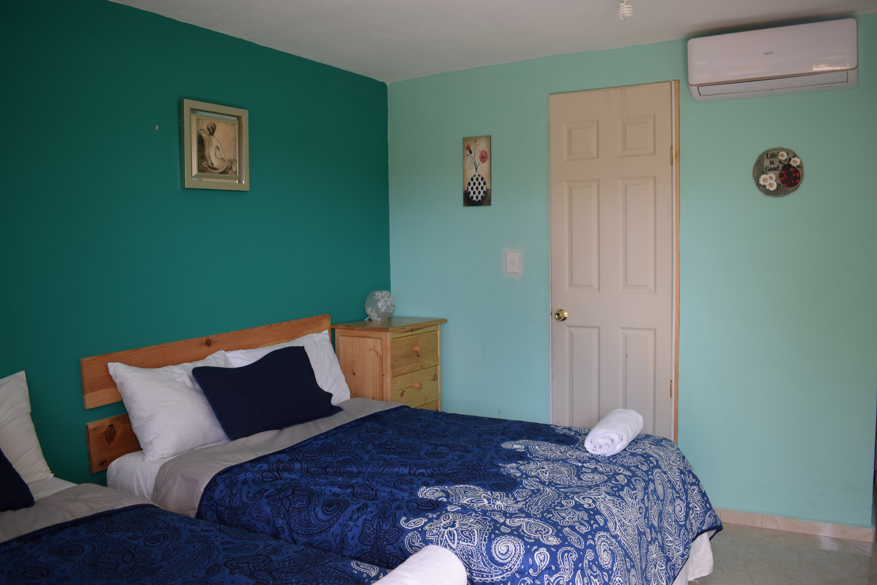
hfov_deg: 61.9
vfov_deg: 43.6
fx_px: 731
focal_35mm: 30
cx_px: 438
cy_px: 292
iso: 400
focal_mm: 20
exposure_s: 1/100
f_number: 5
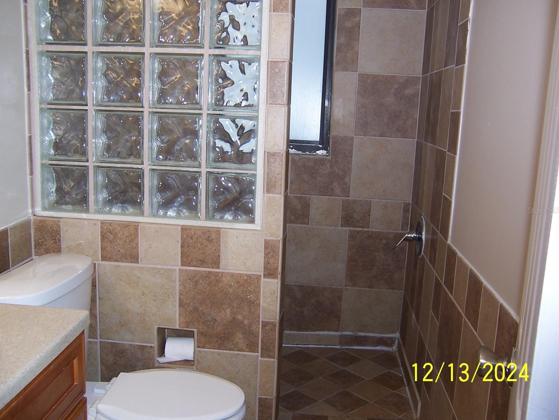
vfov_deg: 41.8
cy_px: 210
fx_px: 549
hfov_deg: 54.0
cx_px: 274
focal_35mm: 34
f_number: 2.8
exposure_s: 1/60
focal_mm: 5.5
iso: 80
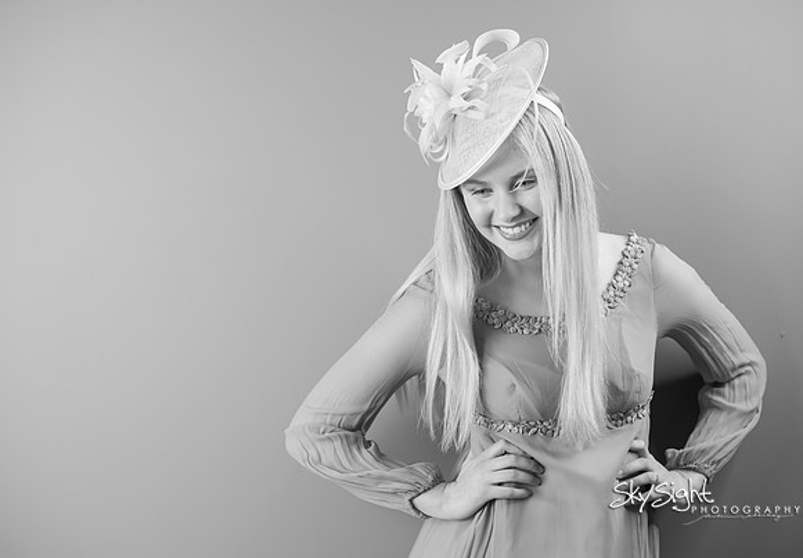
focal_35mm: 53
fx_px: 1200
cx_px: 371
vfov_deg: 26.2
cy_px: 288
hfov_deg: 37.0
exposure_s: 1/250
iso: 500
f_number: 2.8
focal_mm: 50
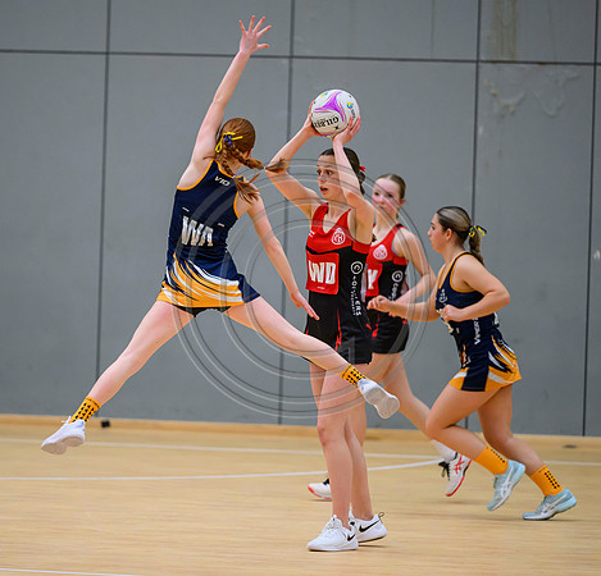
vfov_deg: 6.7
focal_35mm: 258
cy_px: 297
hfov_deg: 6.9
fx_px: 4959
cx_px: 263
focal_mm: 200
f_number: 2.8
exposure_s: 1/800
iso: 3200
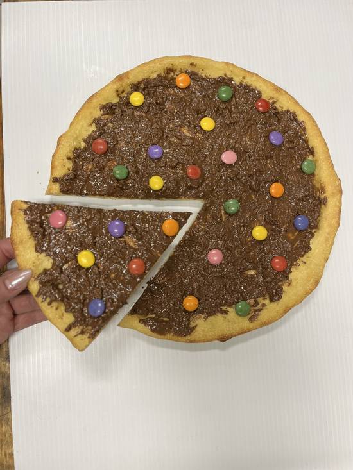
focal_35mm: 26
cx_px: 176
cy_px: 235
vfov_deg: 67.3
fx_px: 353
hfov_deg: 53.1
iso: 80
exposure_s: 1/60
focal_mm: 5.1
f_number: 1.6
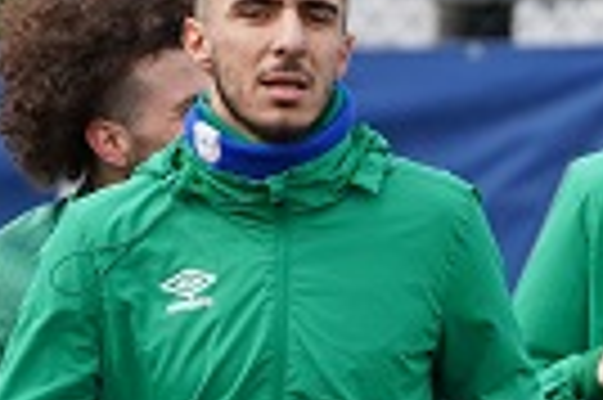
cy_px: 530
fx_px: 21648
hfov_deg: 1.6
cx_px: 932
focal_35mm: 1294
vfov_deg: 1.1
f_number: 5.6
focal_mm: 288
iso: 1000
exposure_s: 1/2000
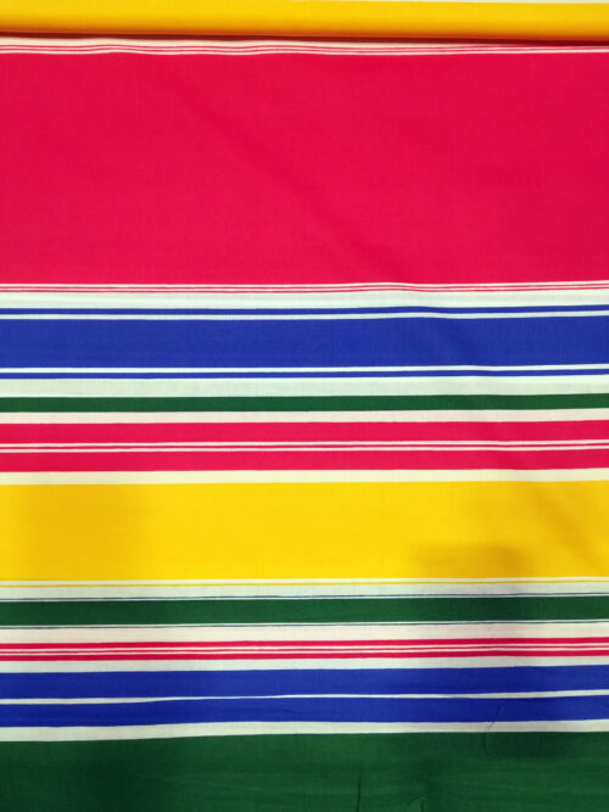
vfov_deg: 67.3
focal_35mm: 26
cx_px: 304
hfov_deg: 53.0
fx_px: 610
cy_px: 406
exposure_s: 1/33.3
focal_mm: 3.83
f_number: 2.2
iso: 80
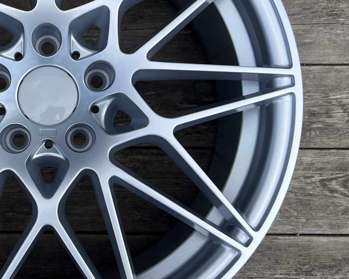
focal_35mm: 53
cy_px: 97
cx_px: 52
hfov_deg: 33.9
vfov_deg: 28.5
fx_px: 547
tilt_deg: -84.0
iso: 50
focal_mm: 5.7
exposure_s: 1/1838
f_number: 1.5
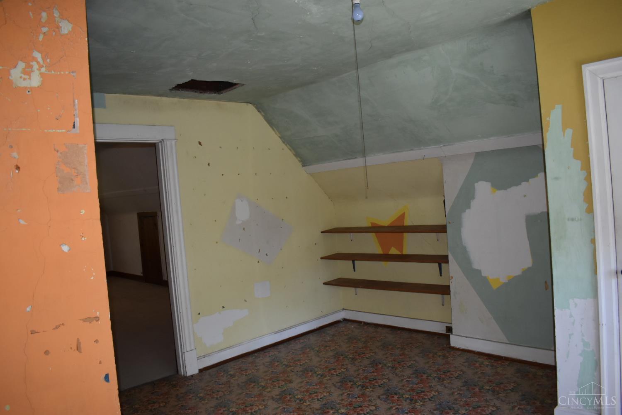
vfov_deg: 47.9
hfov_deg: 67.4
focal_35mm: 27
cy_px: 208
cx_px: 311
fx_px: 466
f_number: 3.5
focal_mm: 18
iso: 800
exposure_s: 1/125
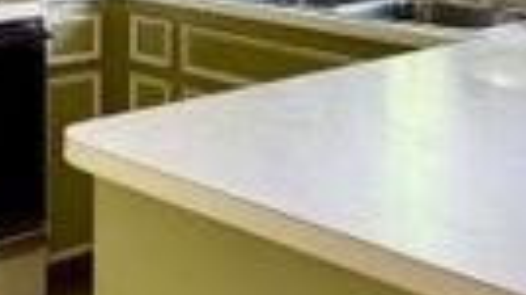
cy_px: -138
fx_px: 1017
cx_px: -27
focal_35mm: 73
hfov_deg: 27.0
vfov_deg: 15.3
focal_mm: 2.22
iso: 250
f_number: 2.2
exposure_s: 1/60
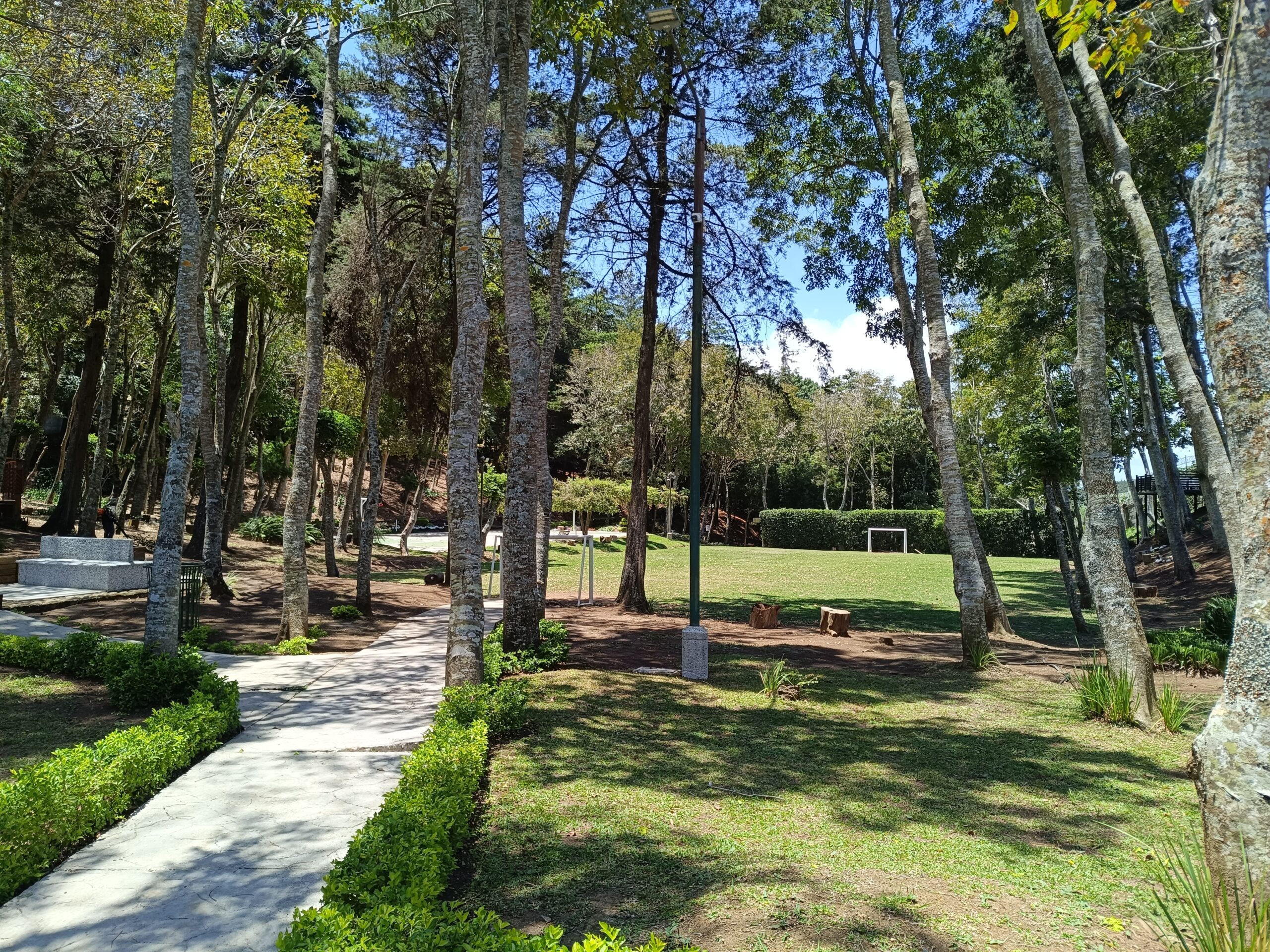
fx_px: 881
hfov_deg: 71.6
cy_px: 476
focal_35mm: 24
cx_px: 635
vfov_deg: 56.8
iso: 53
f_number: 1.88
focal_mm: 5.59
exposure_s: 1/576
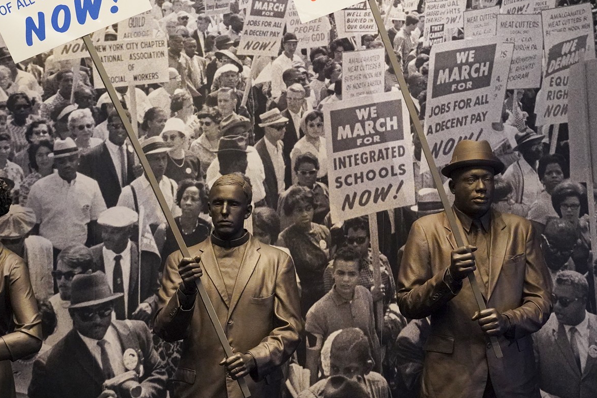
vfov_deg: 18.8
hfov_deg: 28.0
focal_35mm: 72
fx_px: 1194
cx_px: 247
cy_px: 299
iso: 8000
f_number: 5.6
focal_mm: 42
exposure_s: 1/80
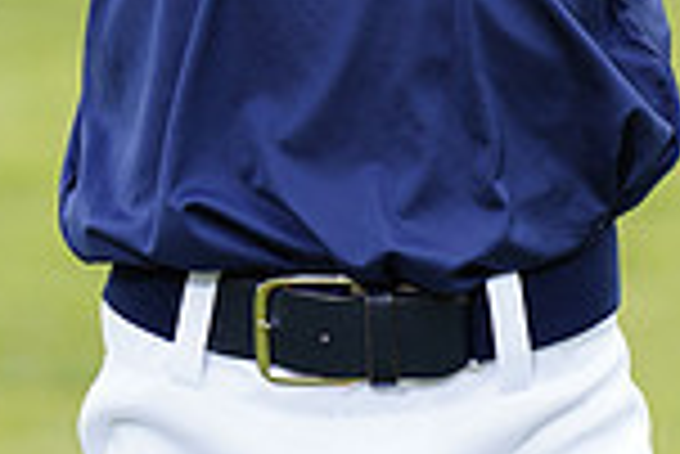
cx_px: 338
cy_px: -357
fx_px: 10834
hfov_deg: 3.6
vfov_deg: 2.4
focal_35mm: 573
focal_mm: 149
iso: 100
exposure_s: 1/250
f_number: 6.3
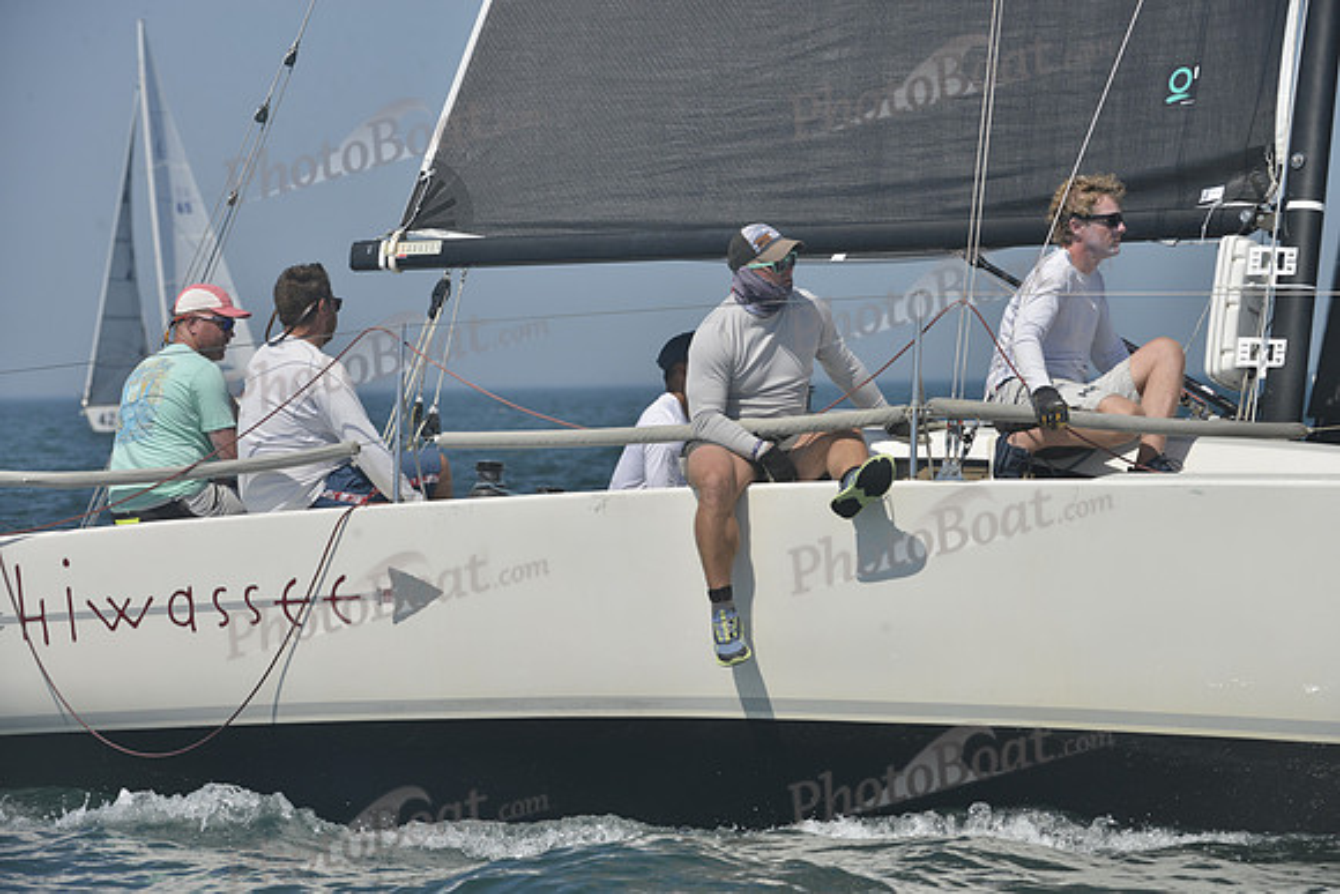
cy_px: 447
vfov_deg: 6.9
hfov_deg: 10.3
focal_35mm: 200
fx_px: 7446
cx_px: 670
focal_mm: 200
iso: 280
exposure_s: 1/1000
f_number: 9
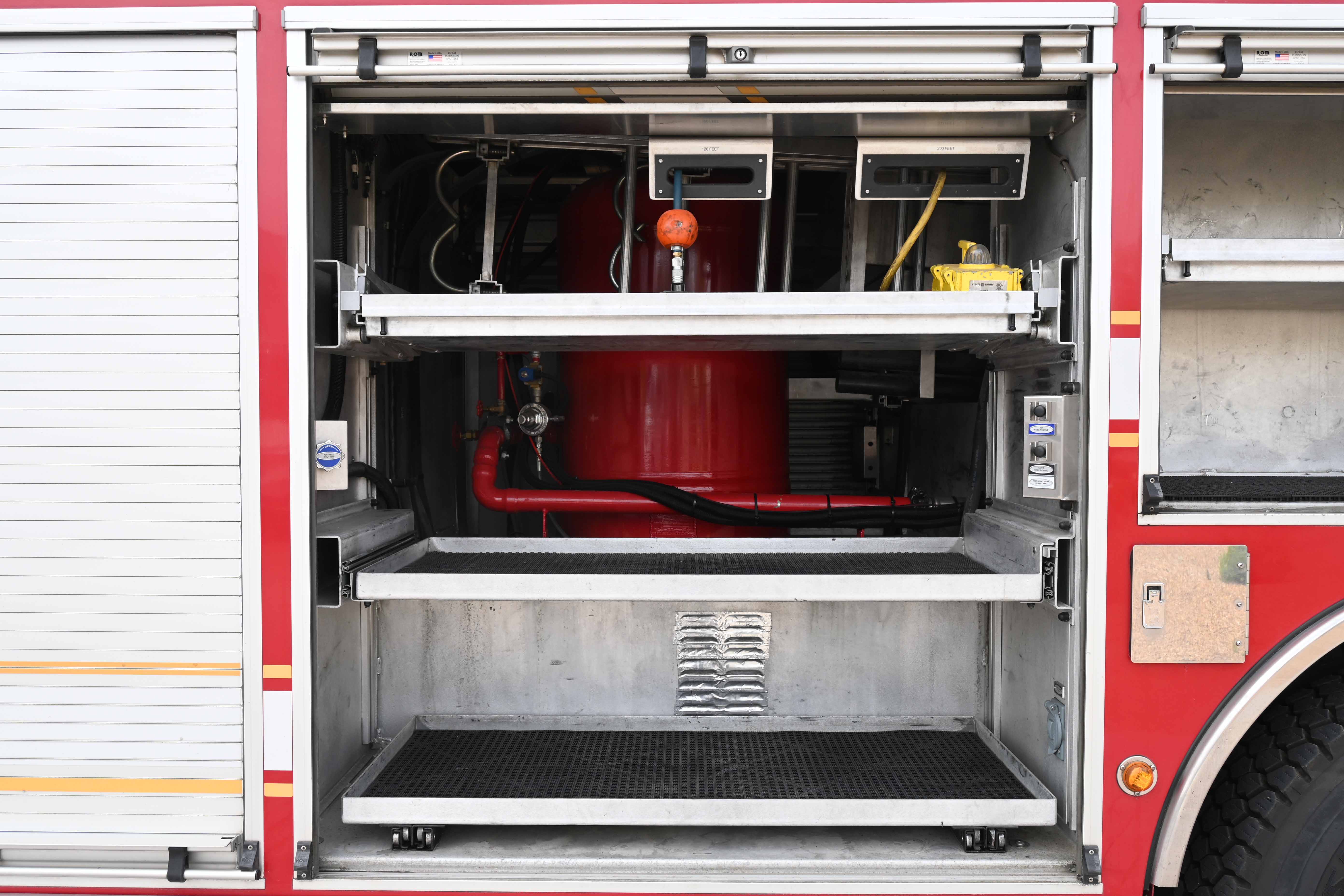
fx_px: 1092
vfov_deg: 44.6
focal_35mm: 29
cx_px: 672
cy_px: 448
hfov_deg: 63.2
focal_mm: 19.5
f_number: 6.3
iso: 100
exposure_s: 1/160
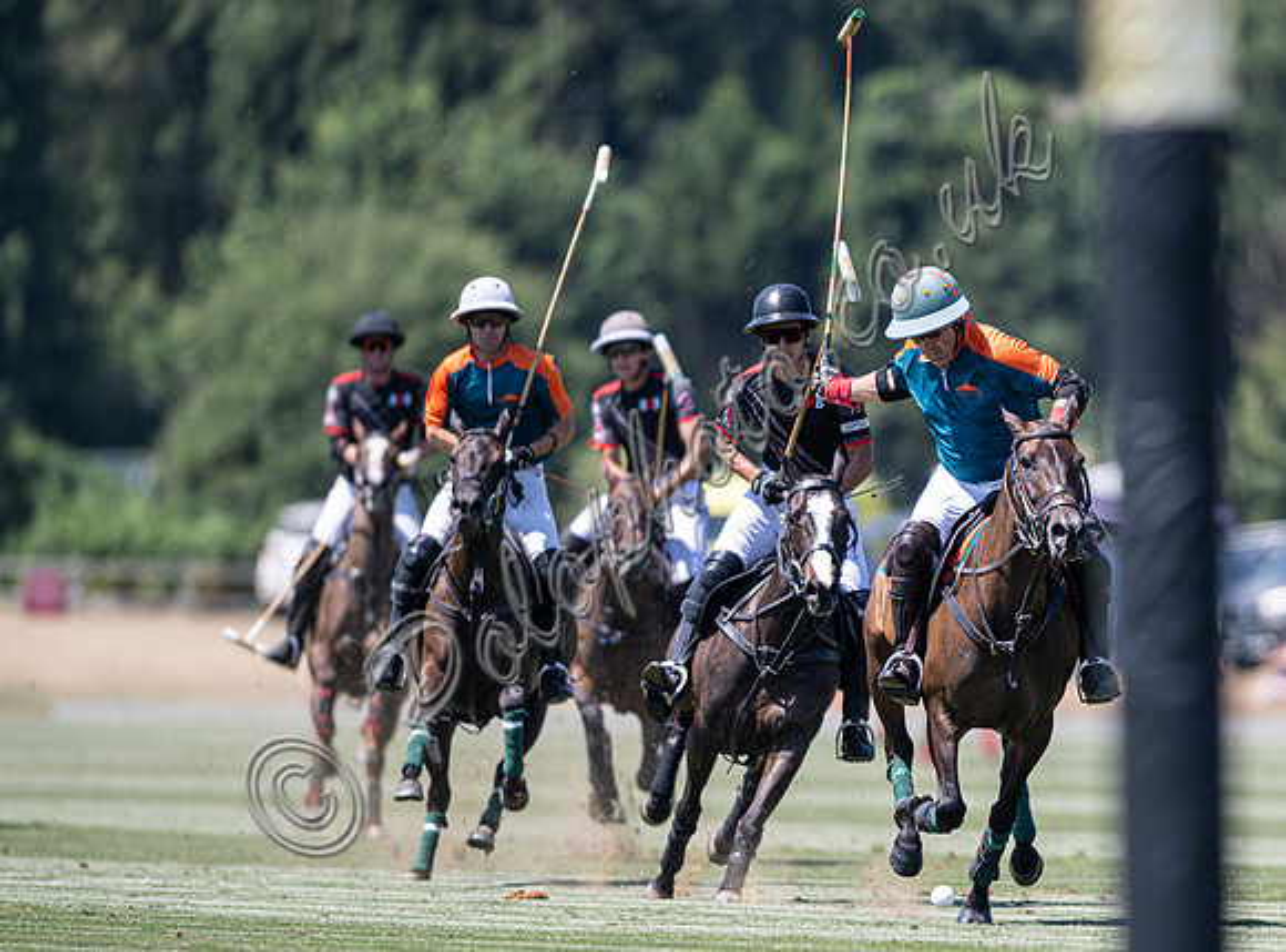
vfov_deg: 2.4
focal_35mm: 619
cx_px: 973
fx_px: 22875
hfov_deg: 3.2
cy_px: 616
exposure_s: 1/1000
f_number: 2.8
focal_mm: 400
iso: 100
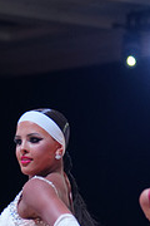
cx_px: -81
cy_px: 293
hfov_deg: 5.0
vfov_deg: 7.5
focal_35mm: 270
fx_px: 1687
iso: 800
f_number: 2.8
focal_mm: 84
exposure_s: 1/500
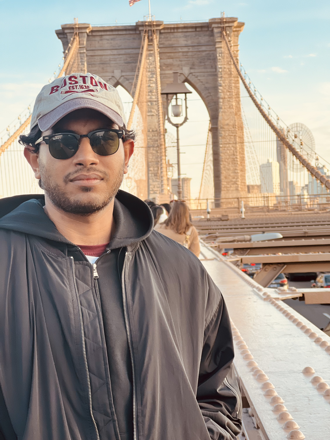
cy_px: 220
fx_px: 979
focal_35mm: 77
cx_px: 165
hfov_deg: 19.1
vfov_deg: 25.3
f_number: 2.8
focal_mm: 9
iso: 64
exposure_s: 1/121
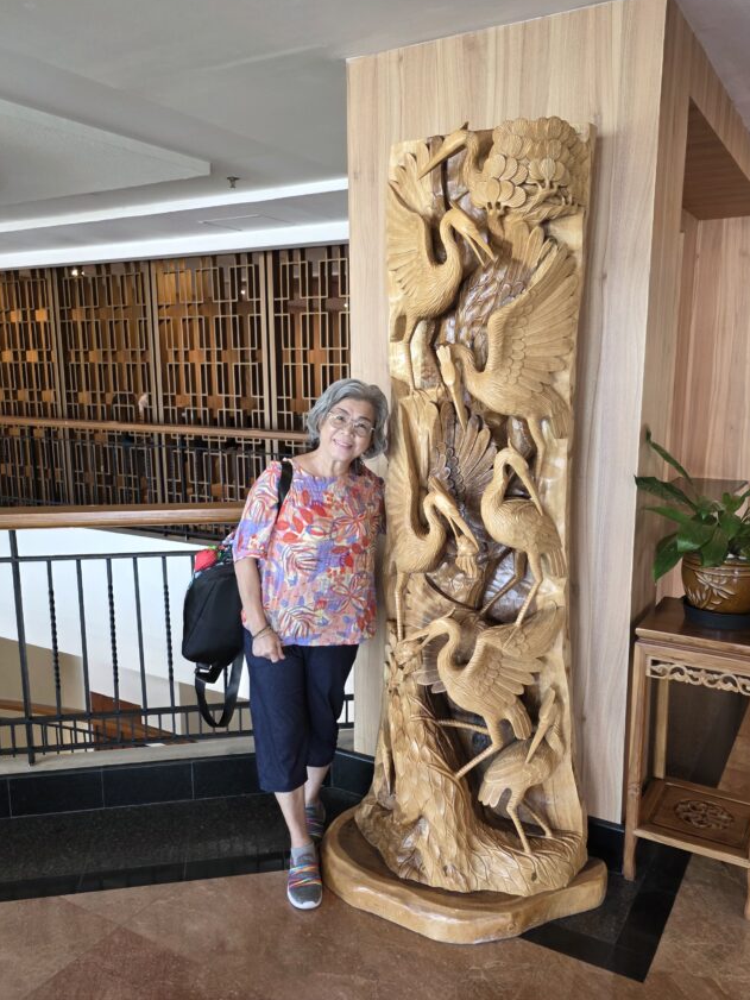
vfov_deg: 63.4
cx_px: 398
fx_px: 809
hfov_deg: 49.7
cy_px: 515
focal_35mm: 28
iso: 400
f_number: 1.7
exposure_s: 1/100
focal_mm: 6.3
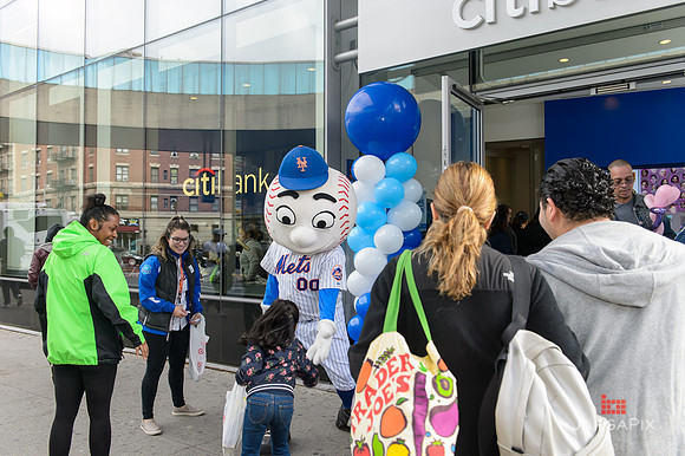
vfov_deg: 41.1
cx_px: 342
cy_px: 228
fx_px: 609
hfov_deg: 58.7
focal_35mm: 32
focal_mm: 32
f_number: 4.5
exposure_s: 1/250
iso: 400
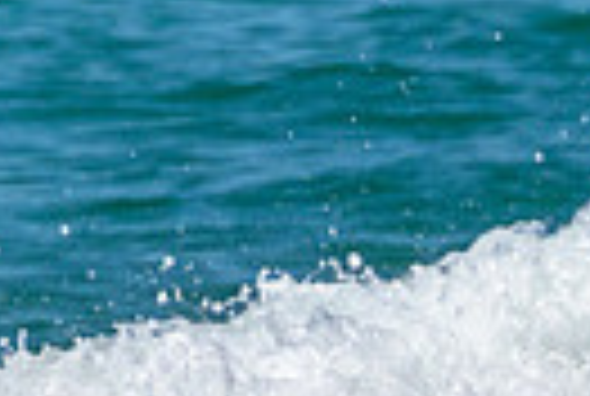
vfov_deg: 0.3
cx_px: 1074
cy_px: 575
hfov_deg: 0.4
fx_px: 79881
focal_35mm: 4863
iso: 900
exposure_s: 1/2000
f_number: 11
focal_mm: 800
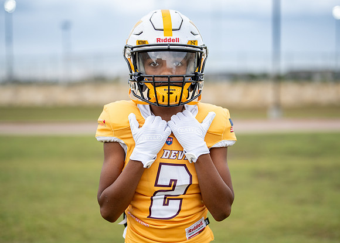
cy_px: 122
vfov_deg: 23.6
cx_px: 175
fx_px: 580
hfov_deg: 32.7
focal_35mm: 60
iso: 320
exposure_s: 1/2000
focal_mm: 50
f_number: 1.2
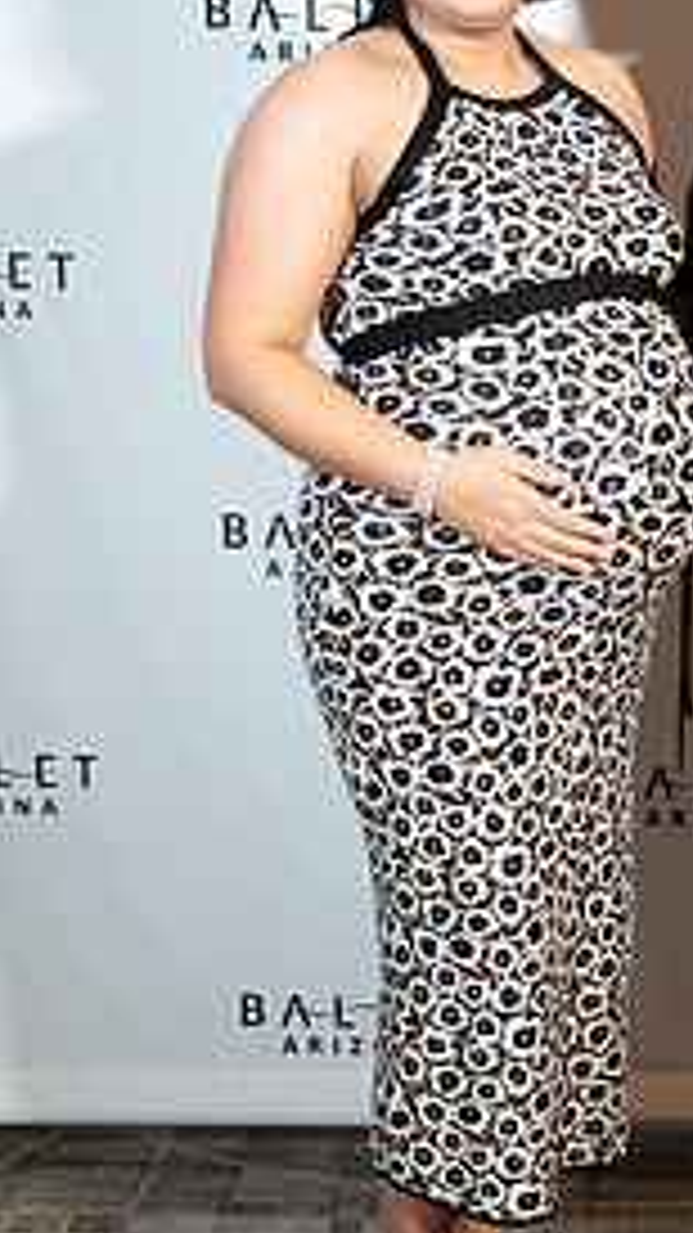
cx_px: 670
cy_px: 558
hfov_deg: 15.2
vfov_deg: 27.2
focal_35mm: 78
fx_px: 2550
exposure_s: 1/160
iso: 1600
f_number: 2.8
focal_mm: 45.3
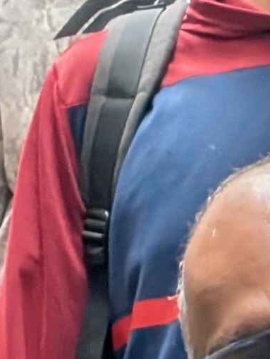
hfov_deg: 8.9
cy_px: 382
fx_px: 1694
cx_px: 422
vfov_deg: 11.9
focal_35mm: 163
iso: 270
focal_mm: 2.38
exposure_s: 1/181
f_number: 2.2
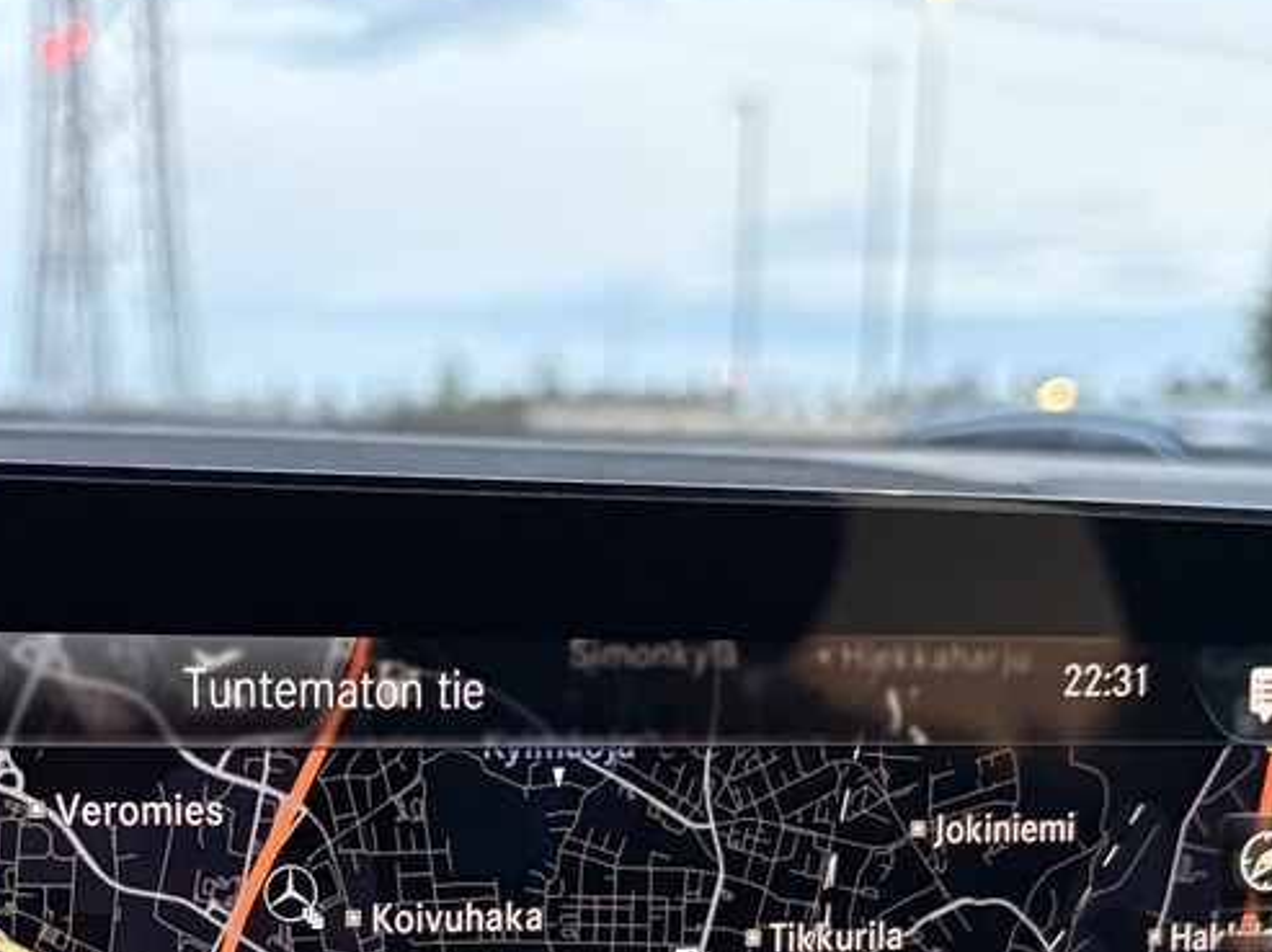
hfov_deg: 25.4
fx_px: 2791
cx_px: 335
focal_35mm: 76
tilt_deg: -11.6
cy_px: 1107
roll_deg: +0.5
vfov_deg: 18.5
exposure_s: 1/44
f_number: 1.6
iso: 500
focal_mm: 5.96
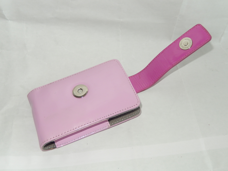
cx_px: 114
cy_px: 86
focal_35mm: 36
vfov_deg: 39.7
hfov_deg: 51.4
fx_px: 237
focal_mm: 6.5
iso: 200
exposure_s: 1/30
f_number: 4
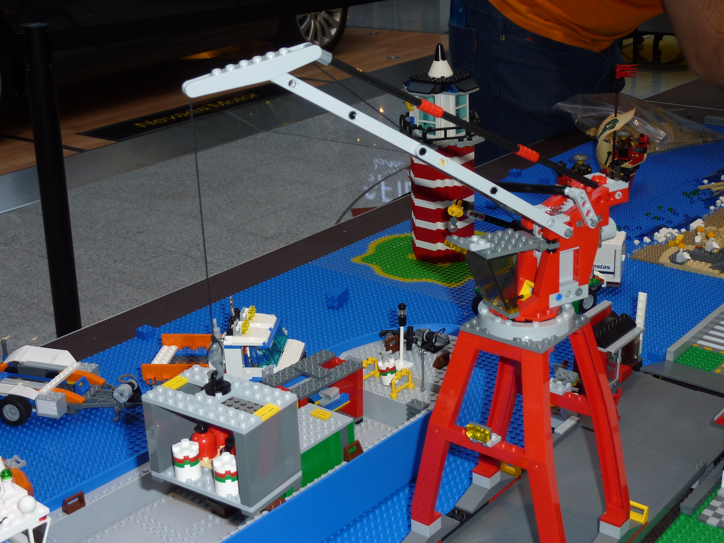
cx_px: 362
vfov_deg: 30.3
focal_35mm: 48
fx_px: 1004
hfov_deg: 39.7
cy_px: 272
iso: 100
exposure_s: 1/30
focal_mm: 7.9
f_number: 3.8
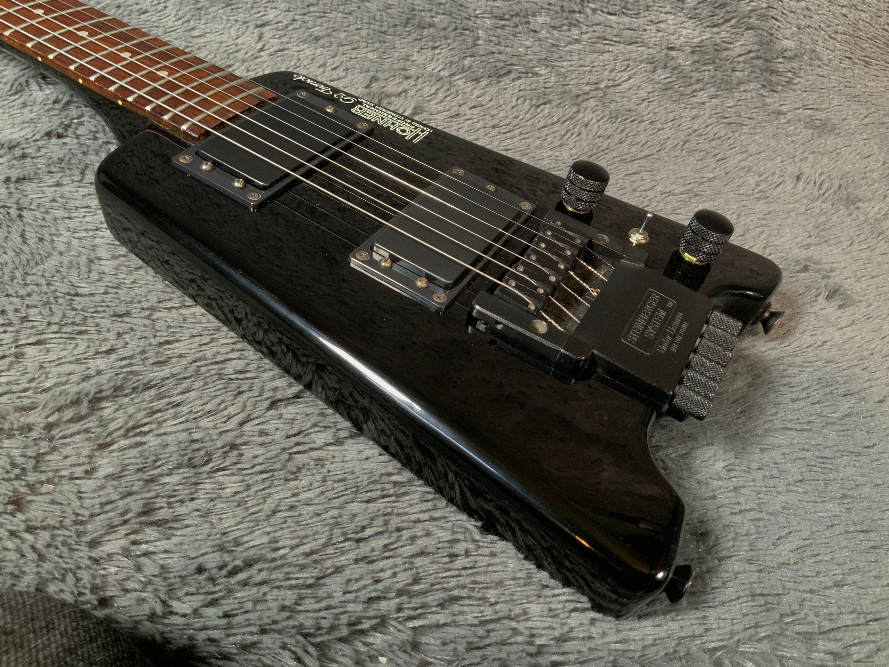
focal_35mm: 29
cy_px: 334
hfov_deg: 61.7
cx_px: 444
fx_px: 745
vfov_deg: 48.2
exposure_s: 1/52
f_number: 1.8
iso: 100
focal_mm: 3
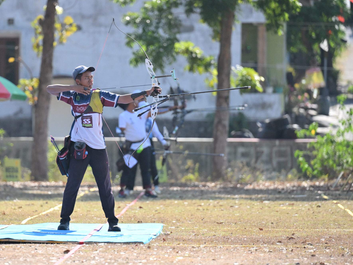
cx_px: 168
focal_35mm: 217
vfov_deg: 6.8
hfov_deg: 9.1
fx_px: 2213
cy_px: 132
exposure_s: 1/16000
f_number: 2.8
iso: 2000
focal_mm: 200
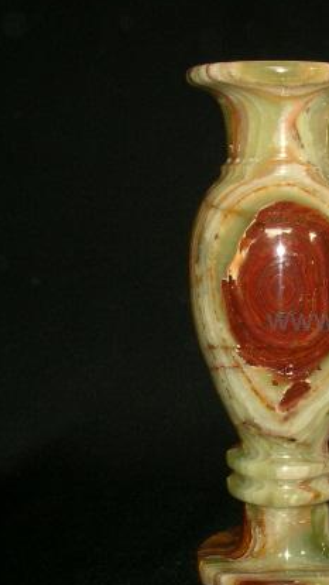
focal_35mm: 64
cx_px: 401
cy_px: 322
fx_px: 992
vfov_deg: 32.8
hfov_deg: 17.9
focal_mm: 6
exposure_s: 1/31.6
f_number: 7
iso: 100
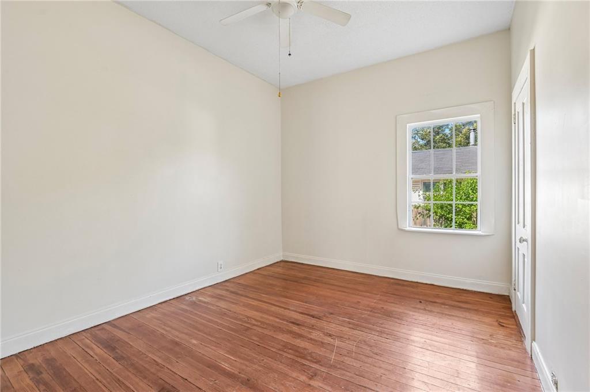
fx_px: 262
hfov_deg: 96.8
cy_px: 196
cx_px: 295
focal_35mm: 16
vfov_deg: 73.7
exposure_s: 1/15
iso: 280
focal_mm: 16
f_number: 8
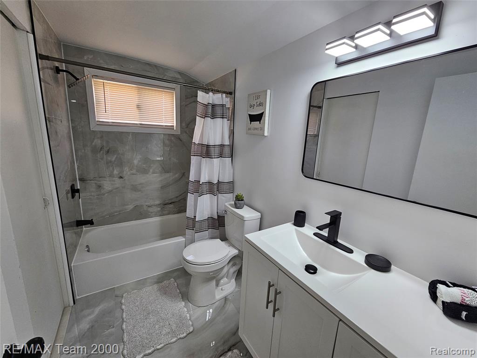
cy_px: 179
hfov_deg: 106.2
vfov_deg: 89.9
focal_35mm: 13
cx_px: 238
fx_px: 179
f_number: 2.2
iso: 100
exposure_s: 1/60
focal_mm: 2.2
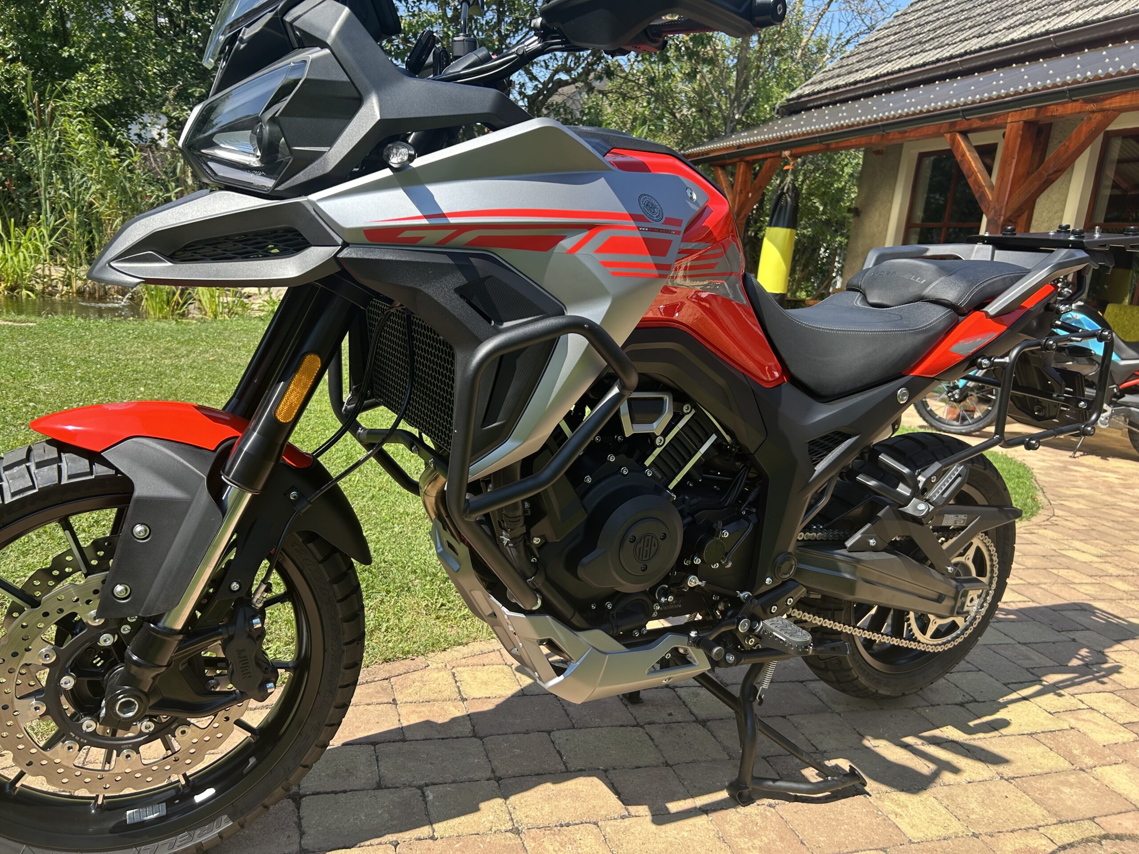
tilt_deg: -9.3
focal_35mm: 26
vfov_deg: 53.1
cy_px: 427
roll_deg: -6.5
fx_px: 856
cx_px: 570
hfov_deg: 67.3
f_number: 1.5
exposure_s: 1/1124
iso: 50
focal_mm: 5.7
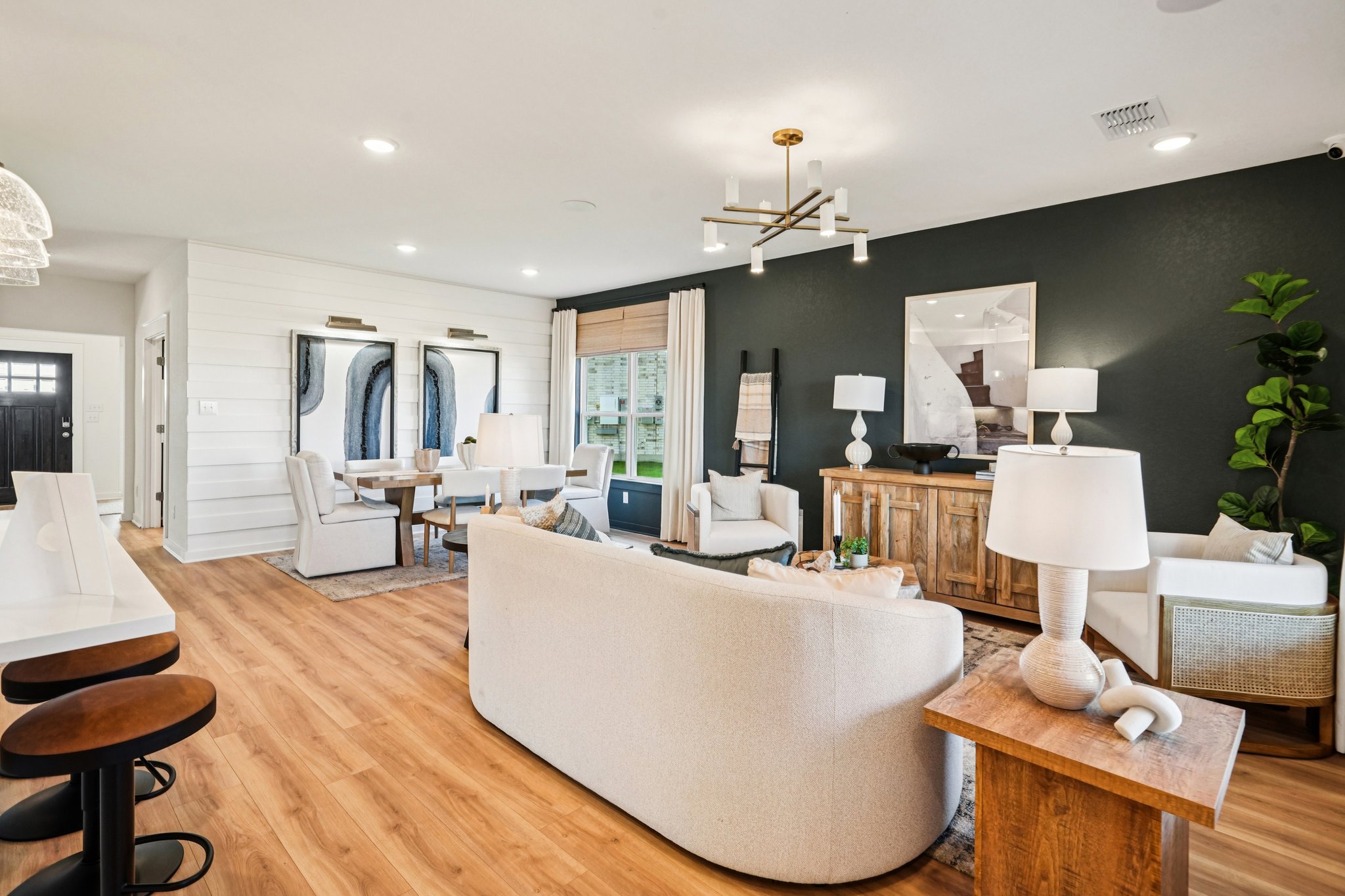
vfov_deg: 73.7
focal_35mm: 16
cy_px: 448
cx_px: 672
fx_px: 598
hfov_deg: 96.7
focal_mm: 16
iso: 800
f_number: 8
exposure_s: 1/50
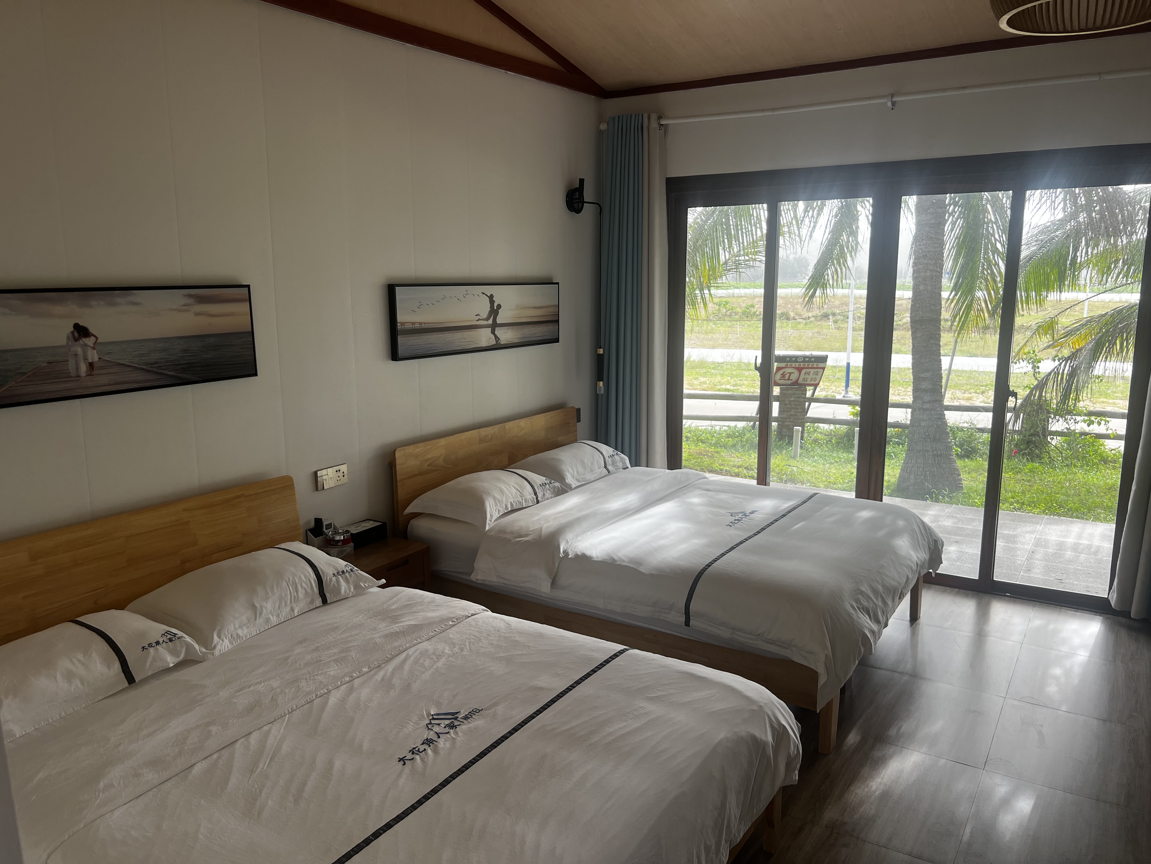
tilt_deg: -10.4
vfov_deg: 53.1
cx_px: 576
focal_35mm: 26
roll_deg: +0.0
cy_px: 432
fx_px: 865
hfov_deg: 67.3
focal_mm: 5.7
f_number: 1.5
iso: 50
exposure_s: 1/336
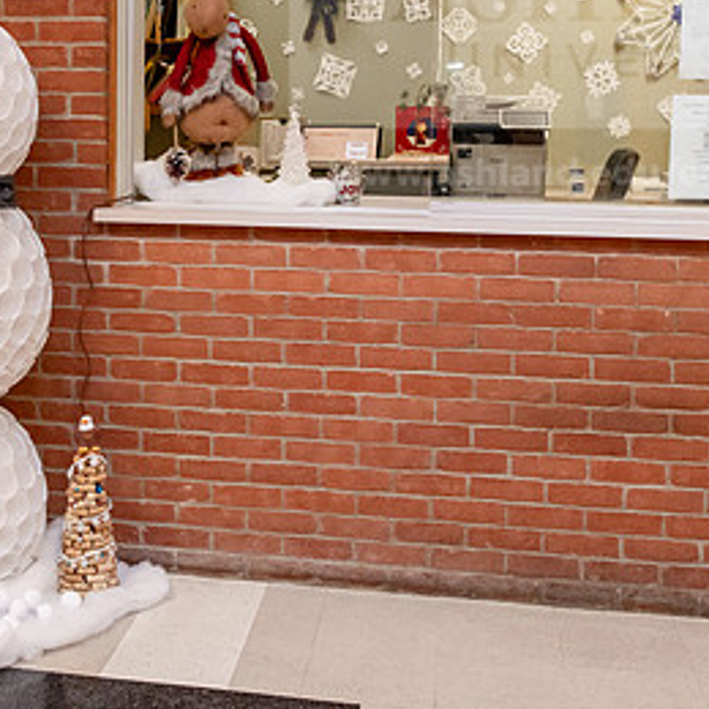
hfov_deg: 30.7
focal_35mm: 55
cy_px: 230
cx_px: 207
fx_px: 1274
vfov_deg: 30.8
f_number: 5.6
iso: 2500
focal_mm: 29
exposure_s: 1/125
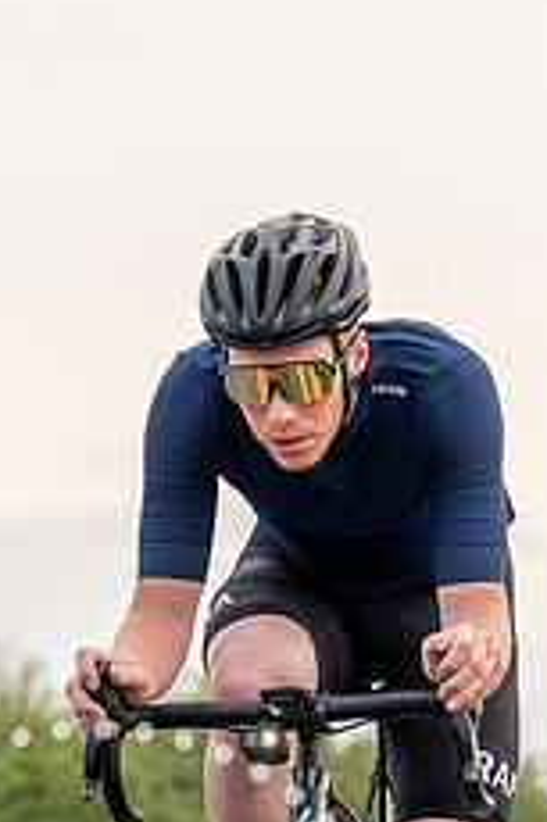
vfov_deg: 4.8
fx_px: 9792
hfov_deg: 3.2
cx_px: 459
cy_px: 637
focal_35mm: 429
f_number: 4.5
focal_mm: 104
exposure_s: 1/800
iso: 250
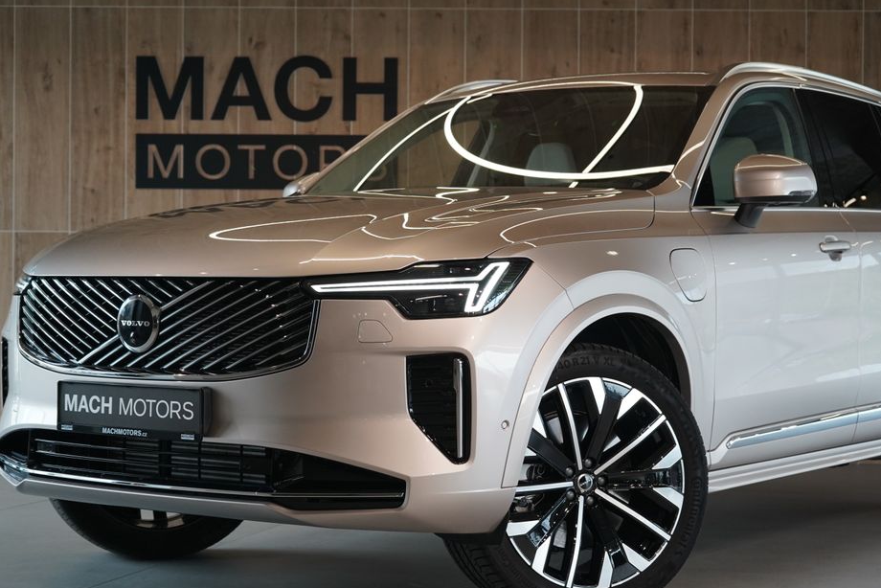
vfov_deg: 19.7
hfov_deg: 29.2
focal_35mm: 69
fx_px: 1689
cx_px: 443
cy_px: 324
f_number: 5.6
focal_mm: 62
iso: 1600
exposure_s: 1/160
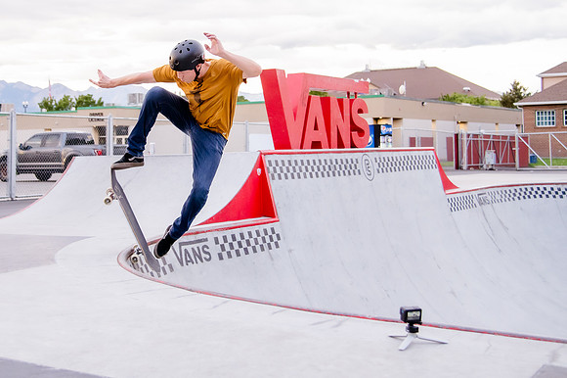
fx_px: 881
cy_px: 123
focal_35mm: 56
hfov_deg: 35.4
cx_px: 195
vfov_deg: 24.1
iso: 2500
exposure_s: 1/640
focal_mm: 38
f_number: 4
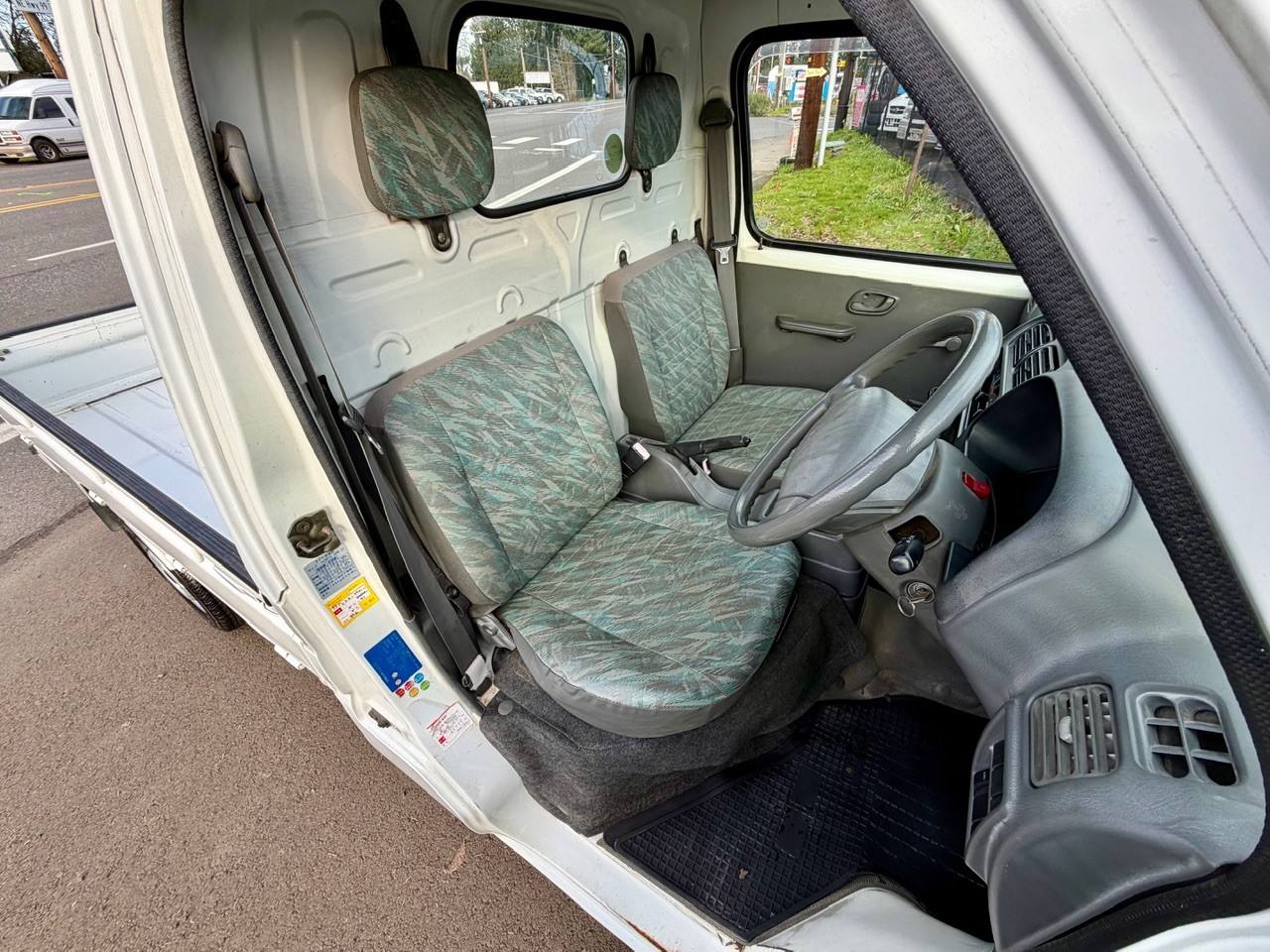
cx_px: 635
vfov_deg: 85.7
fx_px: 514
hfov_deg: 102.1
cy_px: 476
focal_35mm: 14
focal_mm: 2.22
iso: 50
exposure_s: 1/310
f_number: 2.2
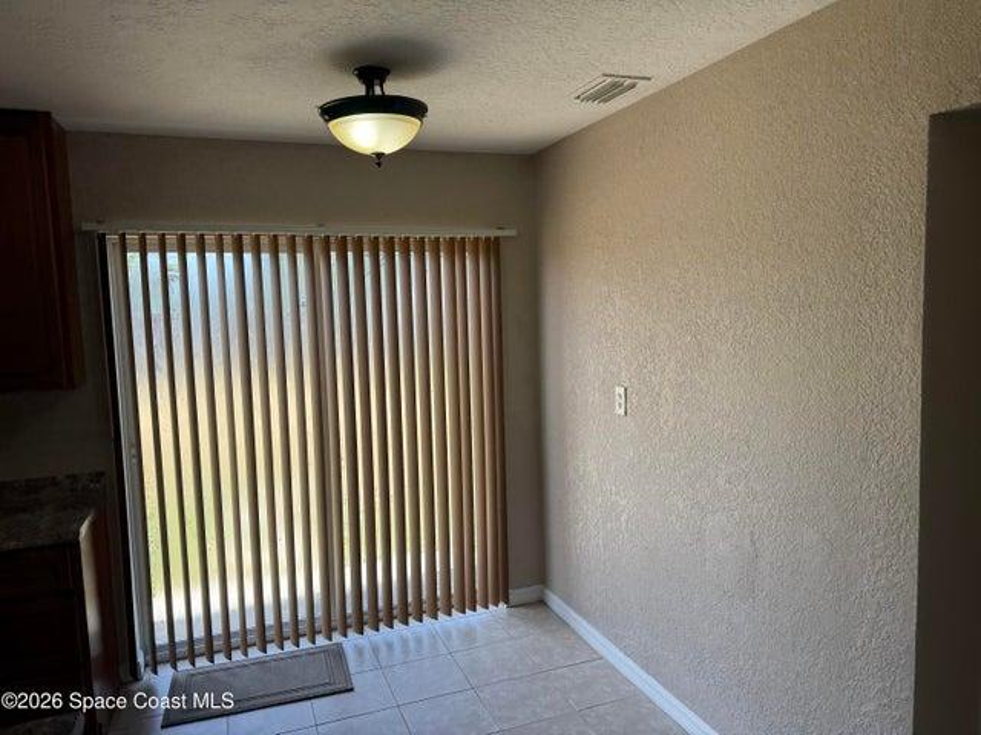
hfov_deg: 71.6
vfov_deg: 56.8
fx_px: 680
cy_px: 368
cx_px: 490
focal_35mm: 24
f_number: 1.78
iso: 80
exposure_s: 1/507
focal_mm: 6.76
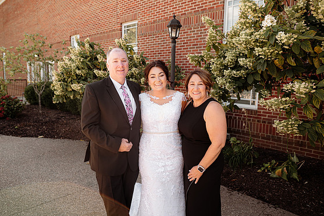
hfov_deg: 71.5
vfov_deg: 51.2
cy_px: 105
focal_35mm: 25
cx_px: 159
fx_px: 225
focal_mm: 24
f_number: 2.8
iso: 160
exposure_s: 1/400
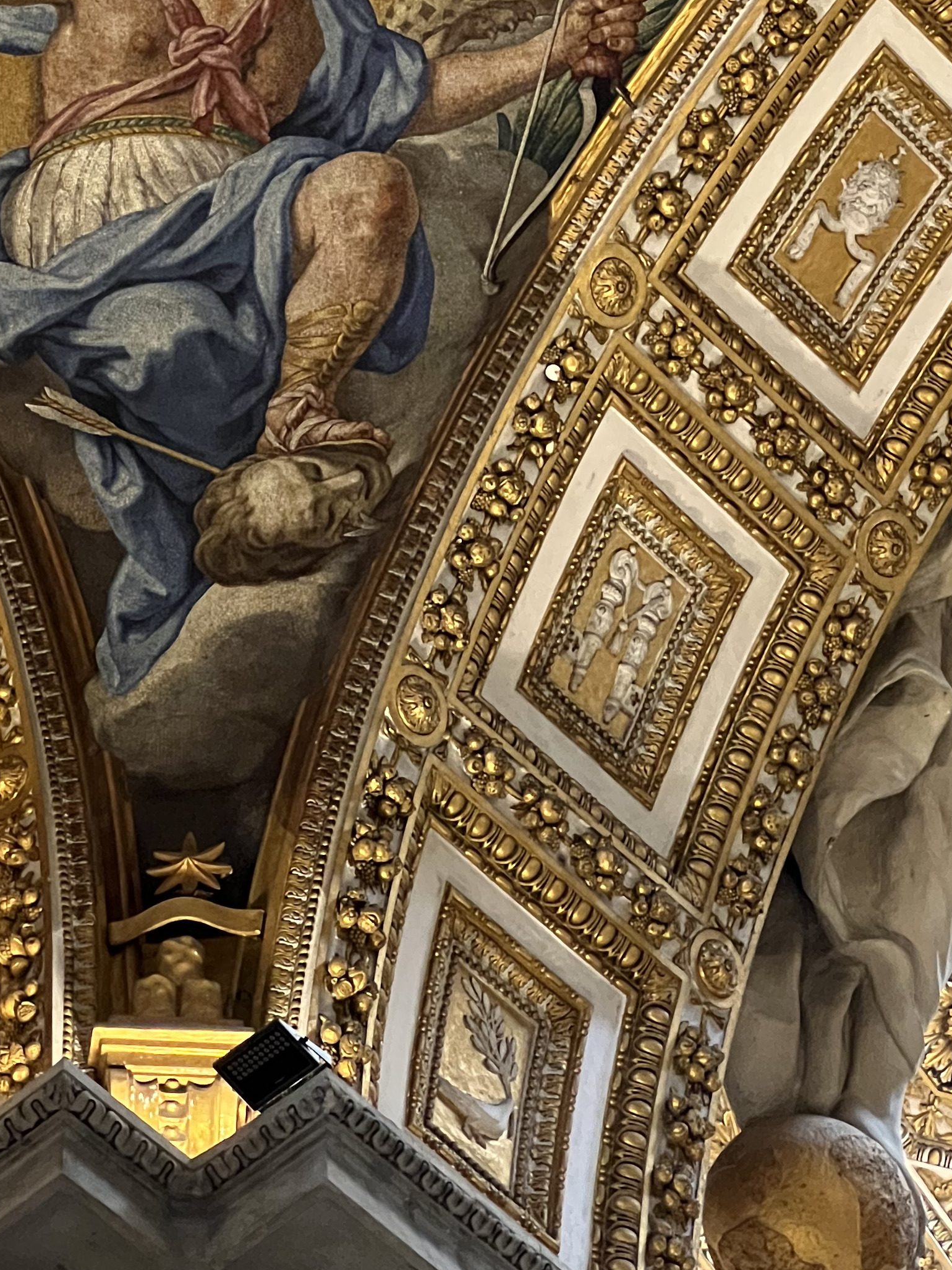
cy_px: 157
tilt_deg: +58.0
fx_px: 5500
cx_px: 231
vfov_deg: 13.1
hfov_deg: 9.9
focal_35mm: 150
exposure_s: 1/33
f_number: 2.8
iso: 800
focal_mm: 9
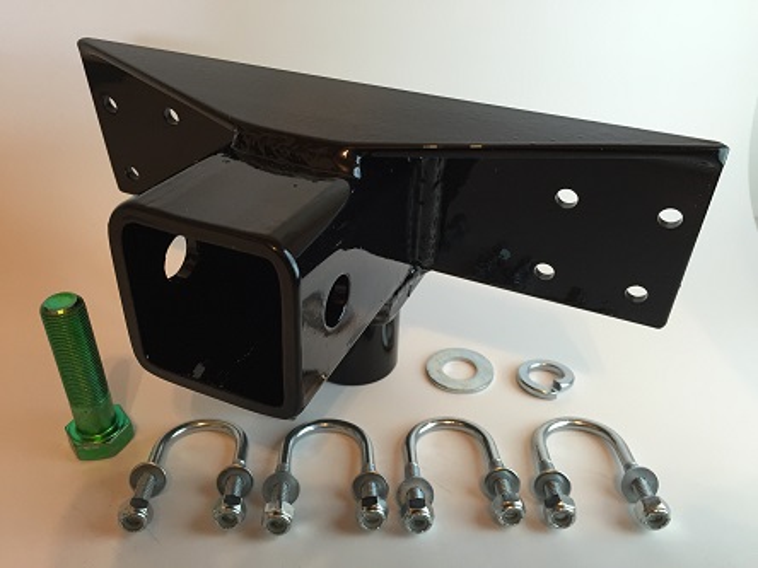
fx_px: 635
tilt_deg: -31.4
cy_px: 284
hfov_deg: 61.7
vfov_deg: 48.2
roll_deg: +0.2
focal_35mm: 29
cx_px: 379
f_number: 2.2
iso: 125
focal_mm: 4.15
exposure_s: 1/30
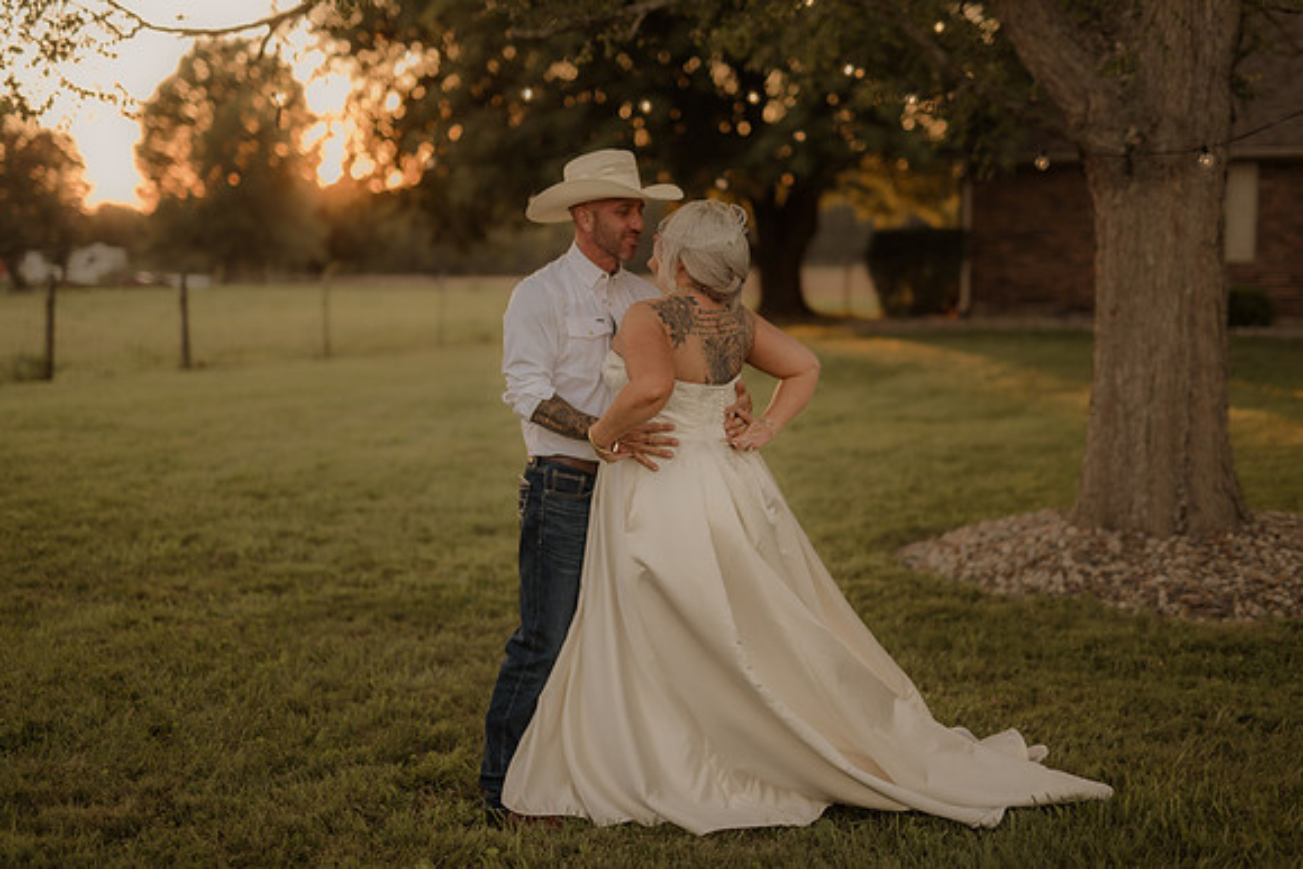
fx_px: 1810
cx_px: 652
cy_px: 434
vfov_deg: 27.0
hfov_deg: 39.6
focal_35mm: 50
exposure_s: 1/400
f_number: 2.8
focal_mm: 50
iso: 200
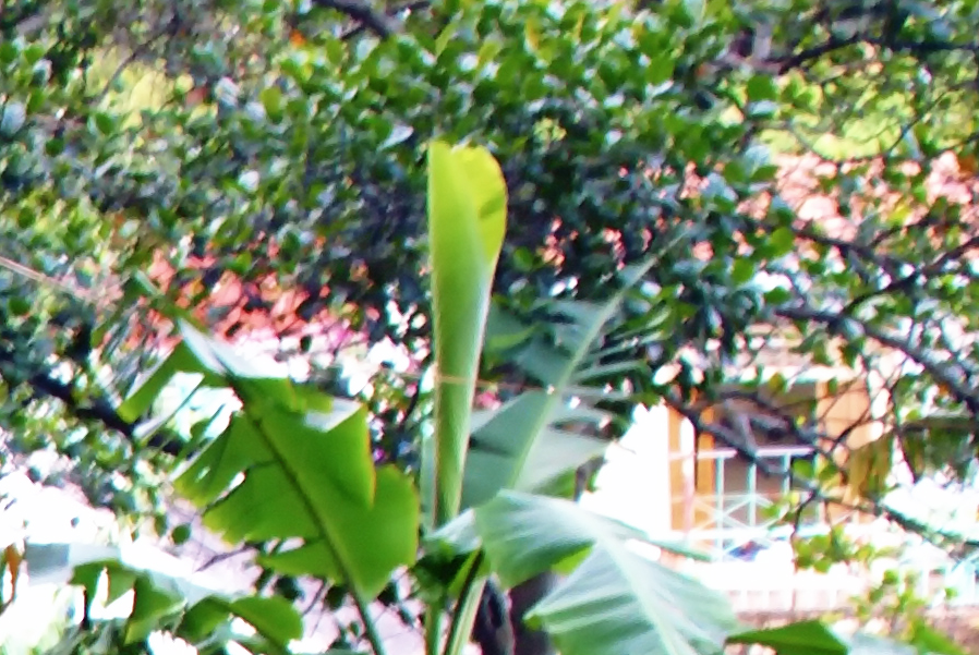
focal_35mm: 181
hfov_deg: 10.3
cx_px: -1124
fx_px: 4928
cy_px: 1033
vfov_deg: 7.5
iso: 400
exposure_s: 1/8
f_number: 7.1
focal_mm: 28
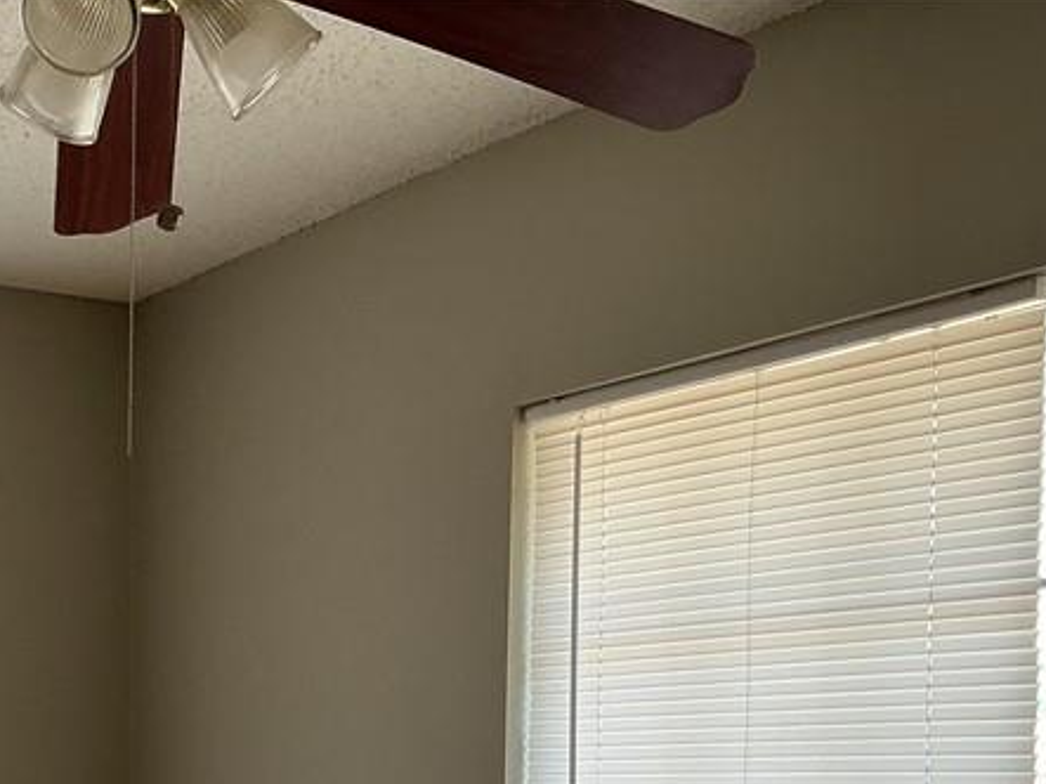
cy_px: 900
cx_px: -59
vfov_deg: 20.7
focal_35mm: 67
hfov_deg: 27.0
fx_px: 2024
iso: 32
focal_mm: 3
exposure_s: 1/120
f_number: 1.8
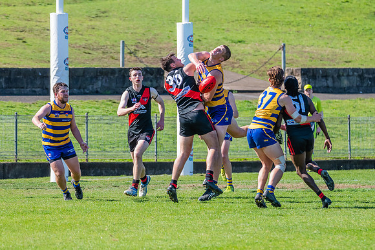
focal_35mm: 357
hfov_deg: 5.8
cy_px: 87
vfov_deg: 3.9
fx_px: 3714
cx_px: 193
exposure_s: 1/1600
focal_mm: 240
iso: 800
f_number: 6.3
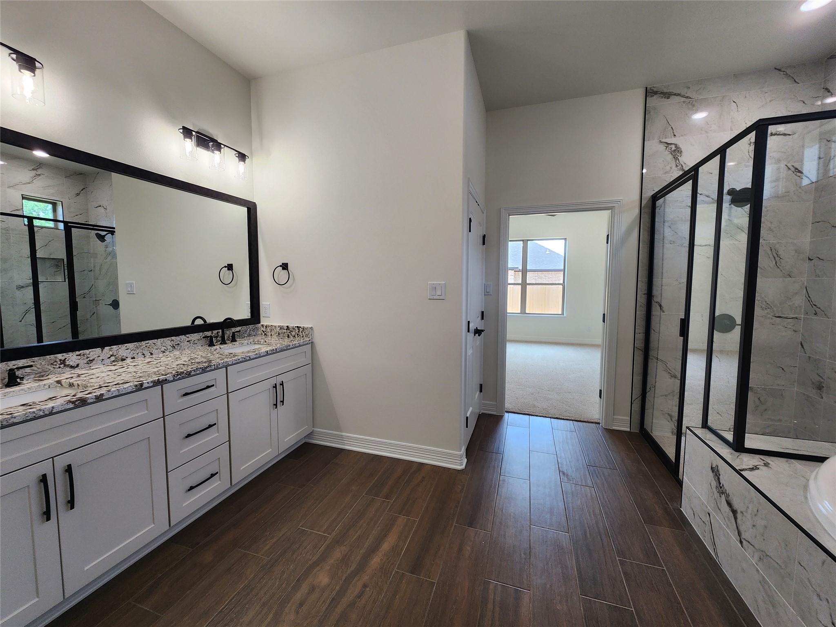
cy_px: 314
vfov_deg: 89.9
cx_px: 418
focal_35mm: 13
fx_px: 314
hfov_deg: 106.2
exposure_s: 1/60
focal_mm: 2.2
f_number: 2.2
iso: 64
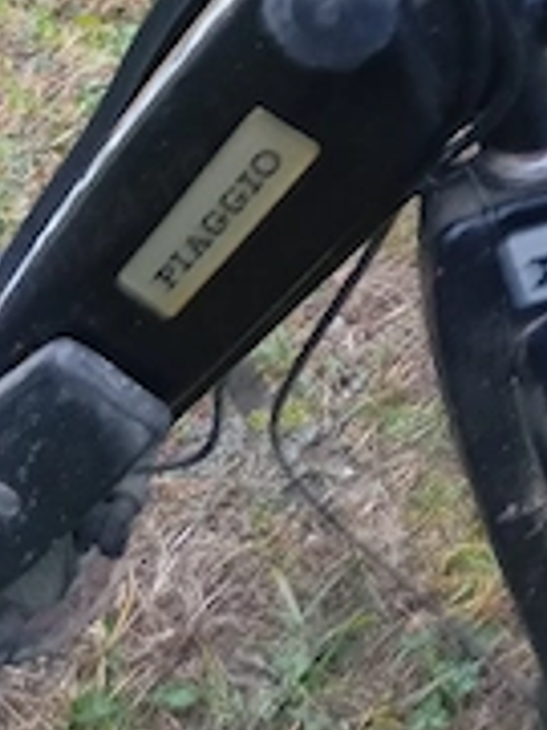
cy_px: -28
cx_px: 162
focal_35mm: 62
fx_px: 1306
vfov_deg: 28.9
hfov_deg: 23.5
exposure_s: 1/25
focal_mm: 4.27
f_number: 1.8
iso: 644
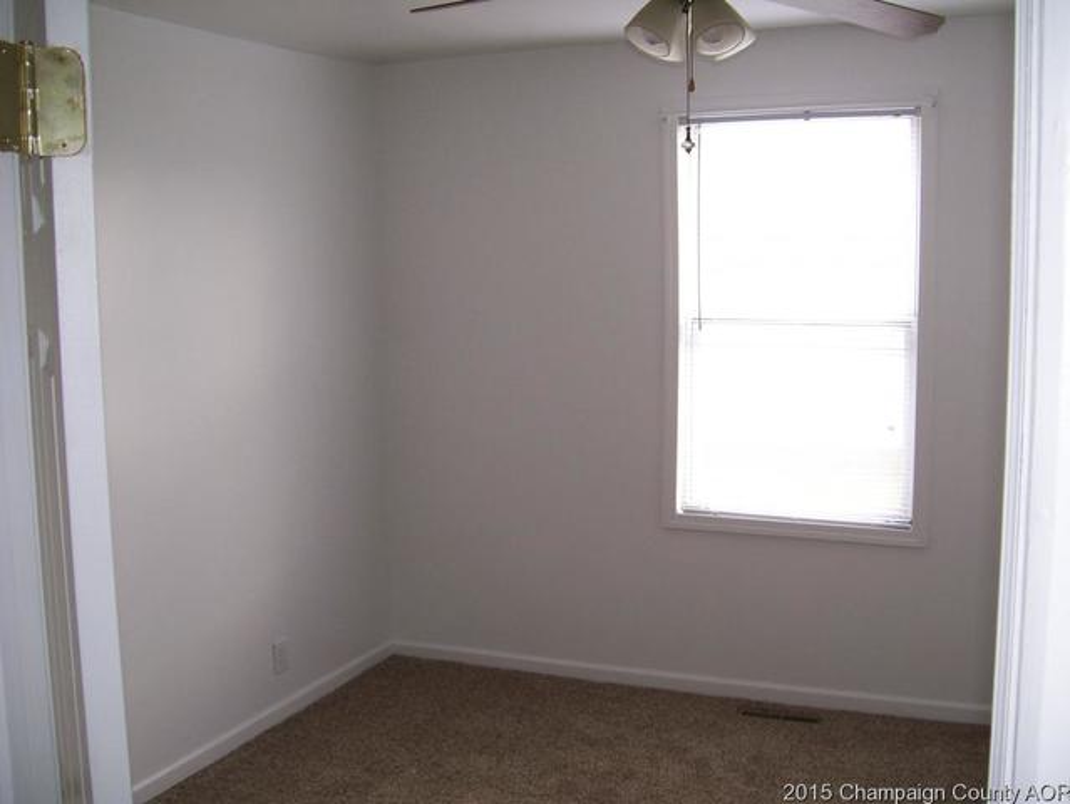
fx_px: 1113
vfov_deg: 39.7
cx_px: 535
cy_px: 402
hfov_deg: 51.3
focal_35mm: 36
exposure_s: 1/64
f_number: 2.7
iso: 80
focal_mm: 6
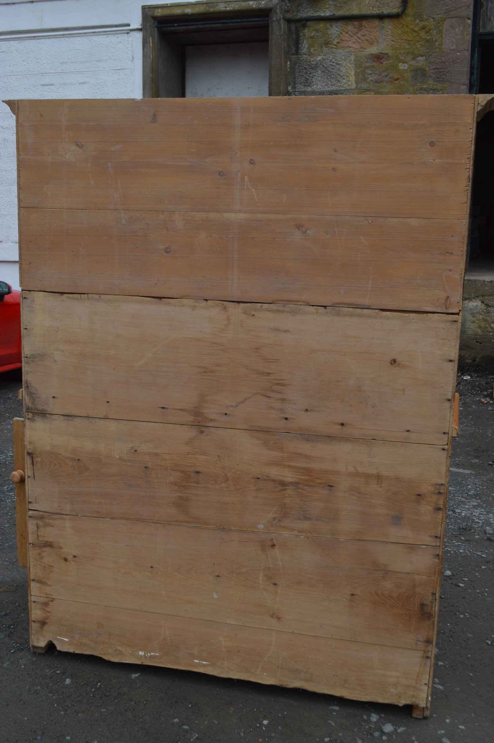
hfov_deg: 34.1
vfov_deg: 49.6
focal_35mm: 39
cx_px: 247
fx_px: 804
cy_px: 372
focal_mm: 26
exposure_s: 1/125
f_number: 7.1
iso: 100
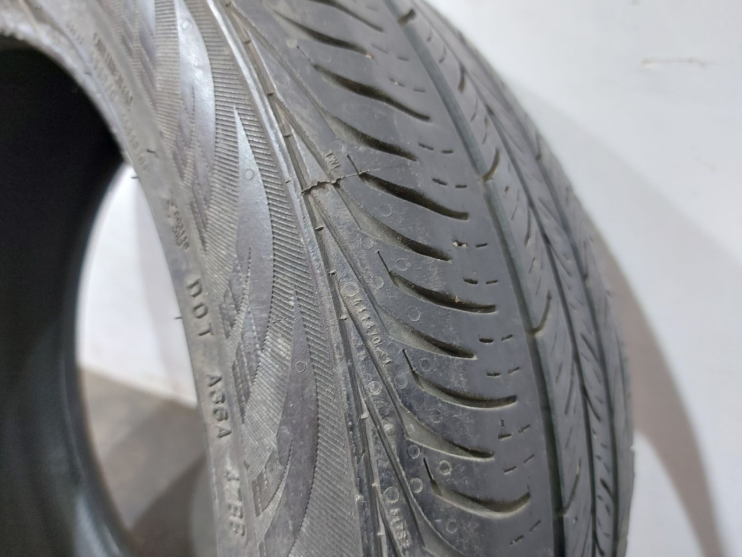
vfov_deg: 56.8
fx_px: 514
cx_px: 371
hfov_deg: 71.6
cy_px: 278
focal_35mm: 24
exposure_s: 1/25
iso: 250
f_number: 1.8
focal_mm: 5.23
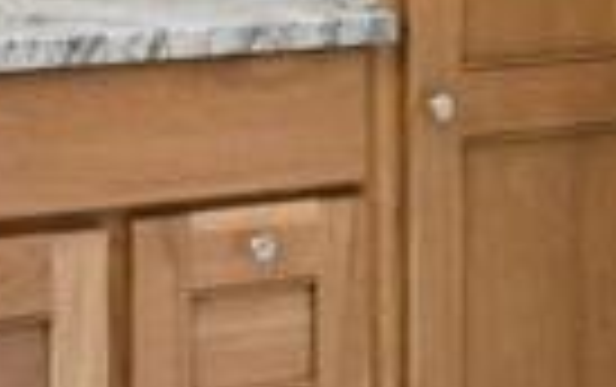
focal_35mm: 137
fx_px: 2303
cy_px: -274
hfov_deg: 15.2
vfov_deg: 9.2
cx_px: 216
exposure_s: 1/30
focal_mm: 12
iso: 2000
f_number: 8
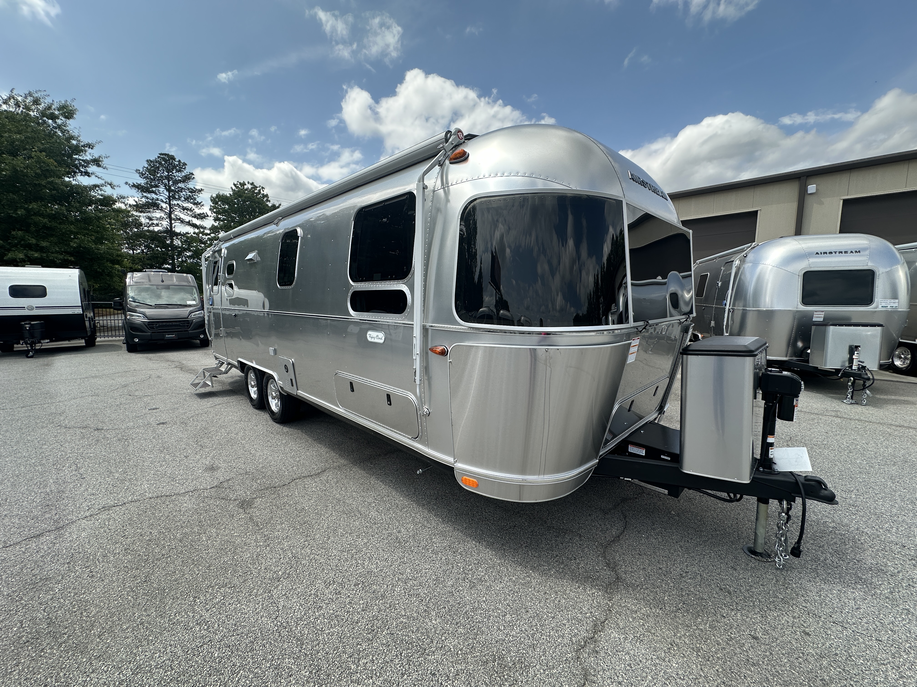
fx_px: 371
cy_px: 344
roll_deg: -0.5
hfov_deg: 102.1
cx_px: 458
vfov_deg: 85.7
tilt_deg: -4.4
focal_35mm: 14
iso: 40
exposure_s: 1/1159
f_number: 2.2
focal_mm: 2.22
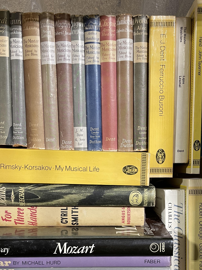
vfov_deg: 46.7
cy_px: 190
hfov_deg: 36.8
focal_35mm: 39
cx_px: 107
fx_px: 303
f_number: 1.6
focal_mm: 5.1
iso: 125
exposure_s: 1/70
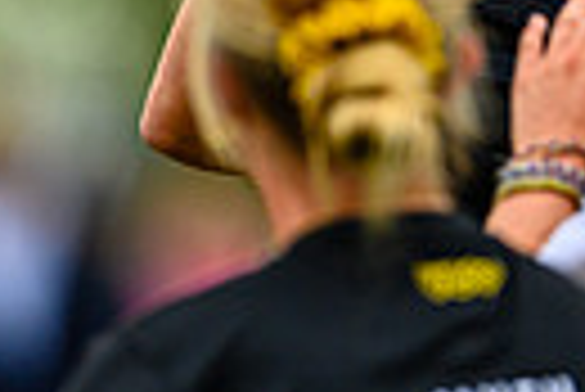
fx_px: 29006
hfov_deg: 1.2
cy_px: -110
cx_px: 342
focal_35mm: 1783
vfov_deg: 0.8
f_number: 3.2
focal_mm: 400
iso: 140
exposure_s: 1/1250
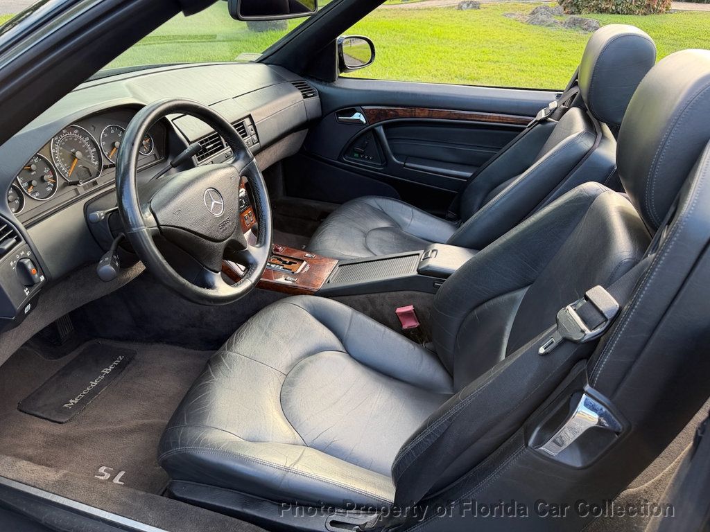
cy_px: 266
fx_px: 492
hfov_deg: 71.6
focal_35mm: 24
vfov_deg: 56.8
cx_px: 355
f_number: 1.78
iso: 80
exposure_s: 1/173
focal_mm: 6.76
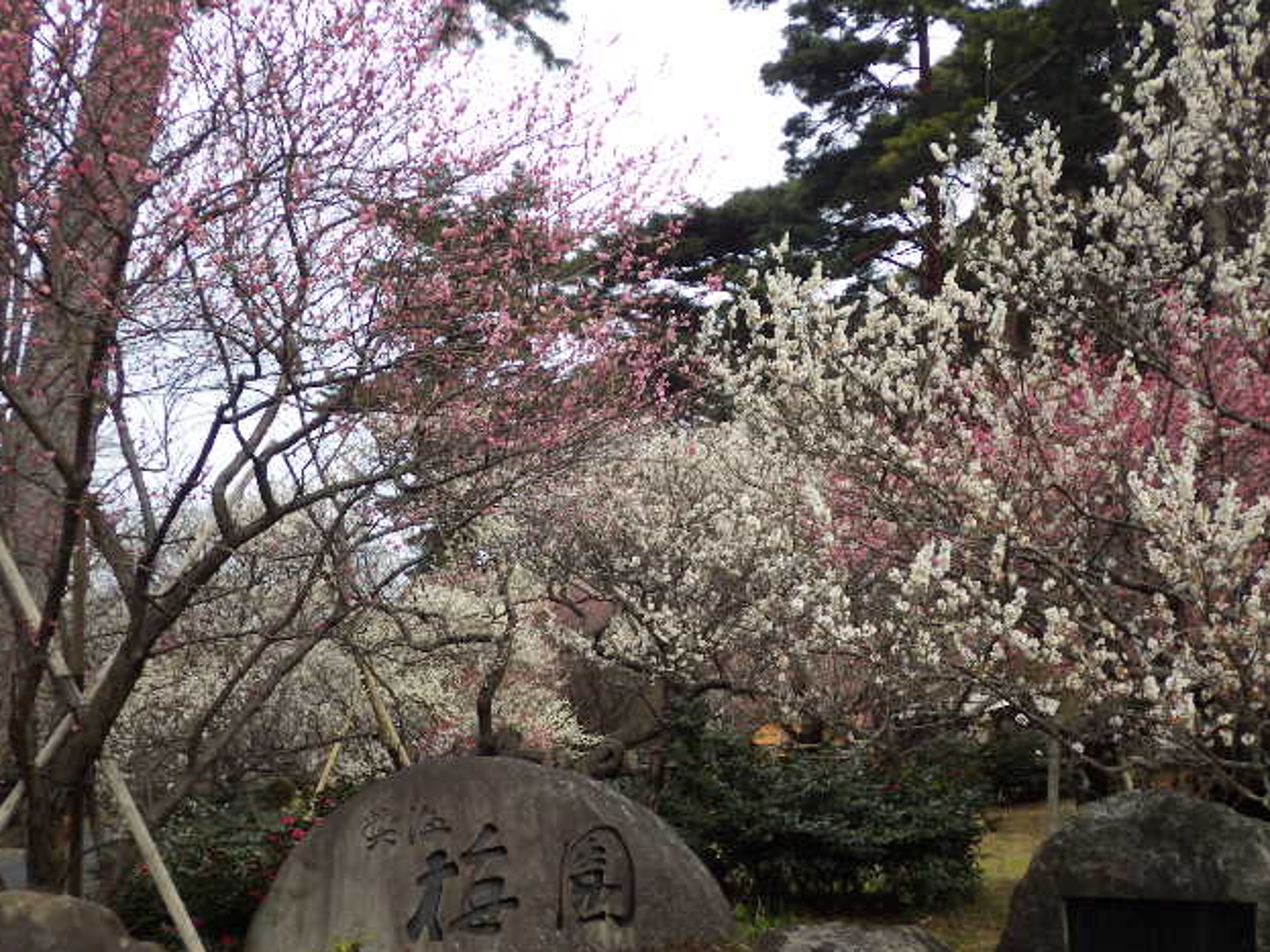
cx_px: 638
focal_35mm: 37
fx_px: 1357
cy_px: 487
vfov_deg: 38.7
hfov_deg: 50.1
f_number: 3.5
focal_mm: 6.4
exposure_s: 1/320
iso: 125
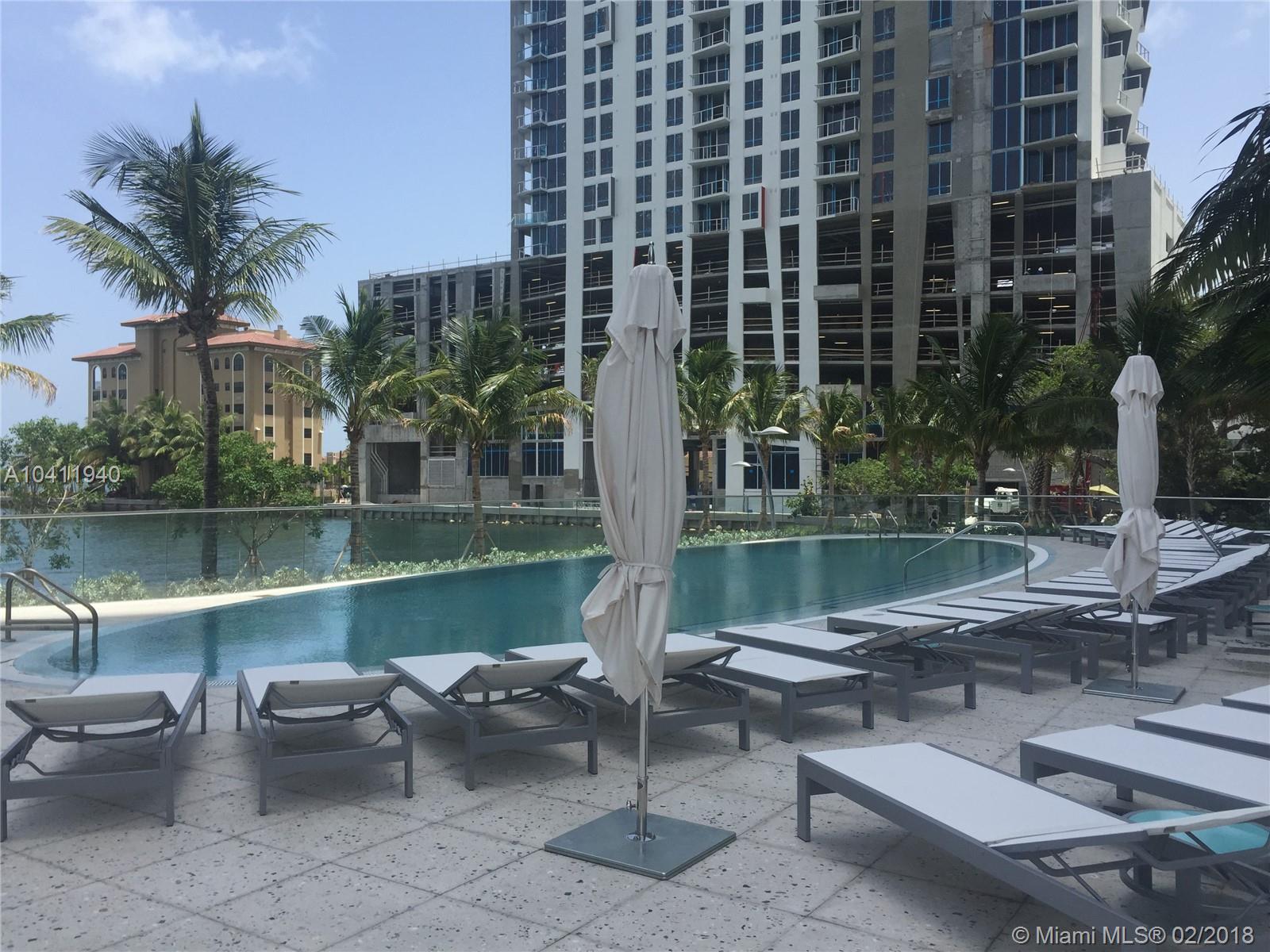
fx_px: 1064
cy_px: 476
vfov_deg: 48.2
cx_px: 635
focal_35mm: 29
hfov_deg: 61.7
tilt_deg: +0.5
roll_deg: +0.3
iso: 32
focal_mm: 4.15
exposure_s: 1/1721
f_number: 2.2
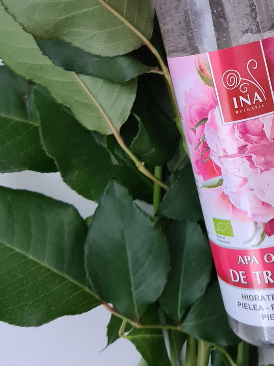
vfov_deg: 35.0
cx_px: 216
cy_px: 28
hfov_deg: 28.0
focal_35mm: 51
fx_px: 538
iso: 500
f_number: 1.8
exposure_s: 1/50
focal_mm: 5.4
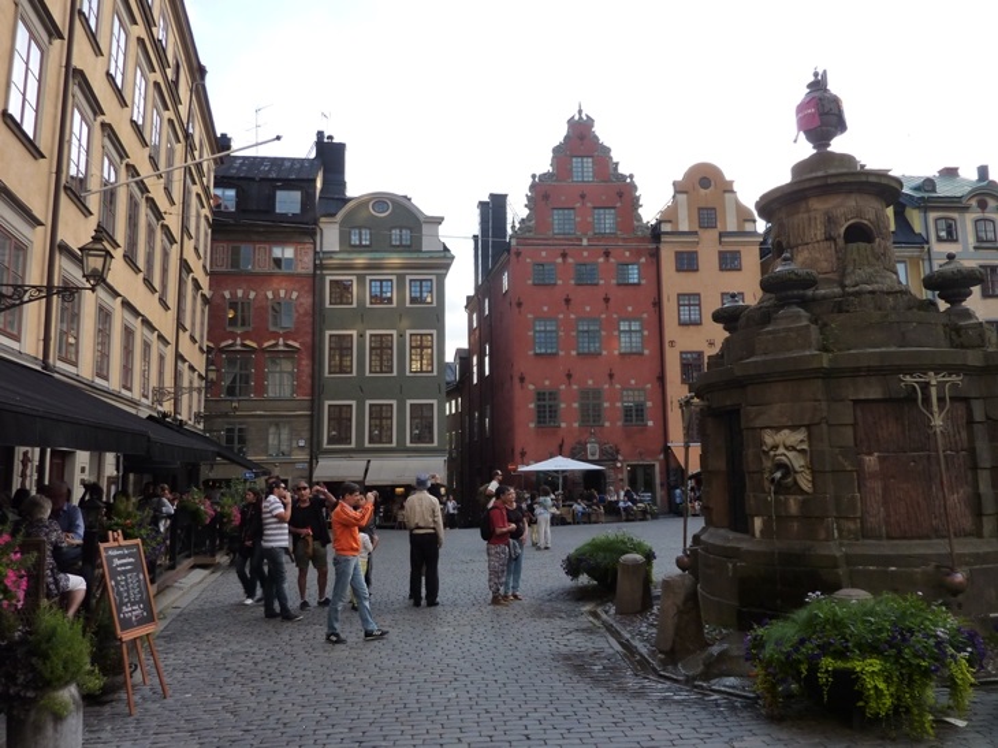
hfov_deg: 69.4
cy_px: 374
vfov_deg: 54.9
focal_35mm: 25
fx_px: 721
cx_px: 499
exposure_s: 1/60
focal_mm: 4.1
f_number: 3.3
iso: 125
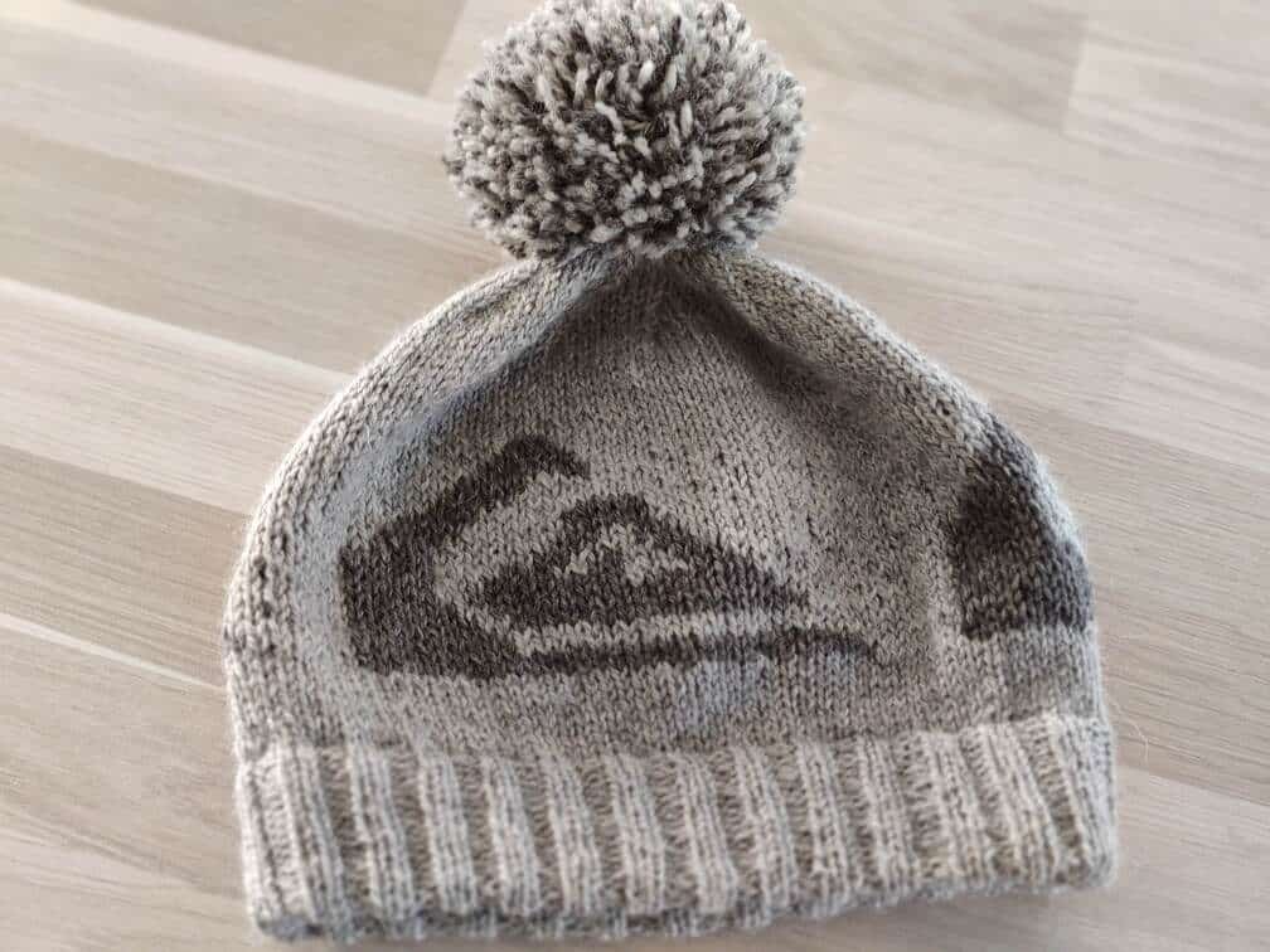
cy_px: 476
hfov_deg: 45.8
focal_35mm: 41
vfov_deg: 35.1
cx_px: 635
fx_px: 1504
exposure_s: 1/50
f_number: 2
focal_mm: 8.16
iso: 324
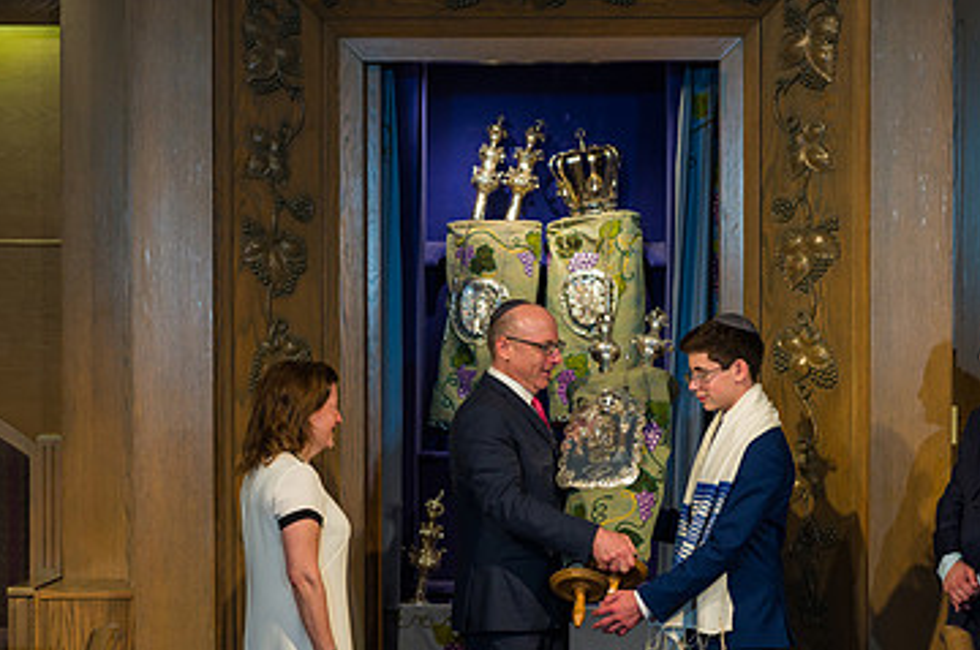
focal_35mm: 100
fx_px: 2719
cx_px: 506
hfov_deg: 20.4
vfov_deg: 13.6
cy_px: 500
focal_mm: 62
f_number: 5
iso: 800
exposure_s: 1/200
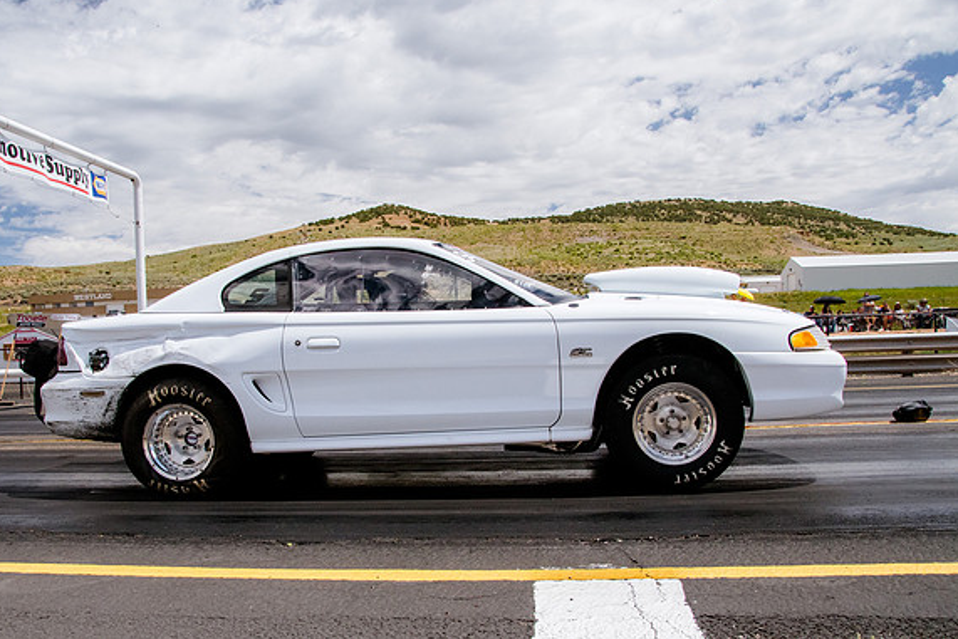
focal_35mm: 30
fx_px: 798
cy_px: 347
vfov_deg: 43.6
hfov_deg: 61.8
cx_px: 429
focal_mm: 18
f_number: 6.3
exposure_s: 1/4000
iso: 800
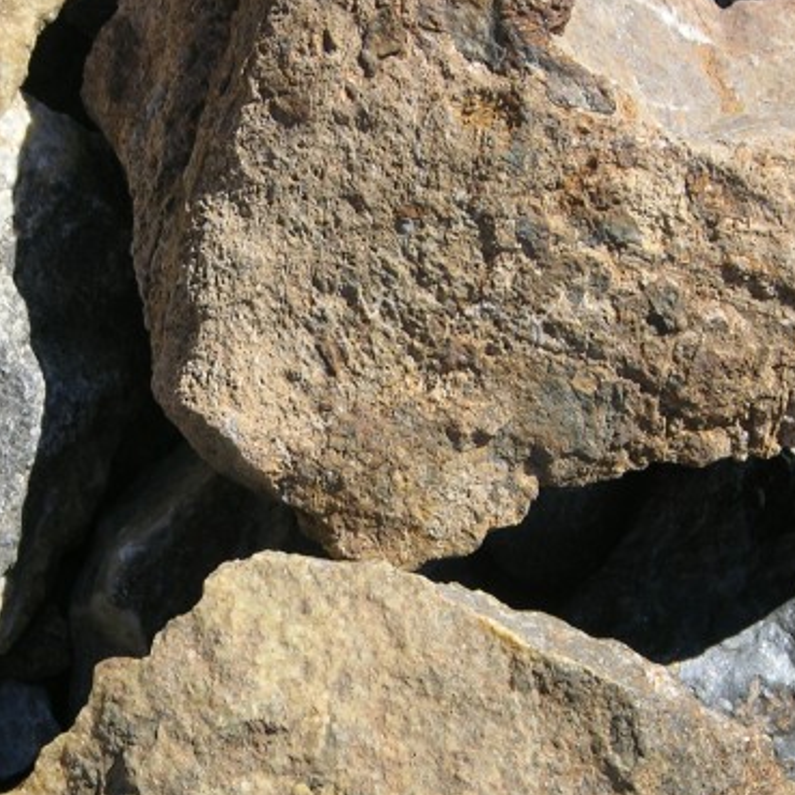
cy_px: 717
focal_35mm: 245
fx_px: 6366
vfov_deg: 7.1
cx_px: 134
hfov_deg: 7.1
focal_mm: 25.4
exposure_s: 1/257
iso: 50
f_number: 4.6
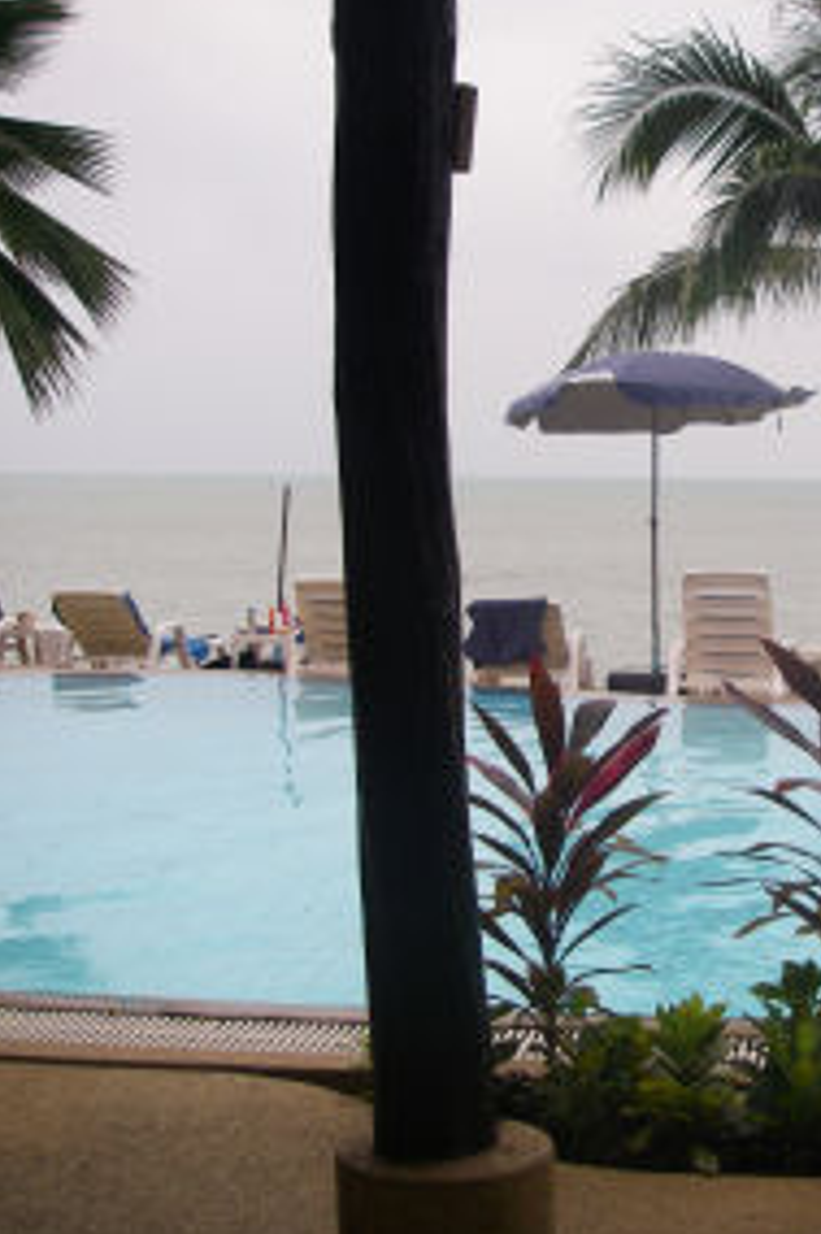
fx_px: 1952
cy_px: 606
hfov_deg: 23.1
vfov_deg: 35.1
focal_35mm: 57
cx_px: 743
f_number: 3.3
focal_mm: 6.3
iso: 64
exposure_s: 1/160
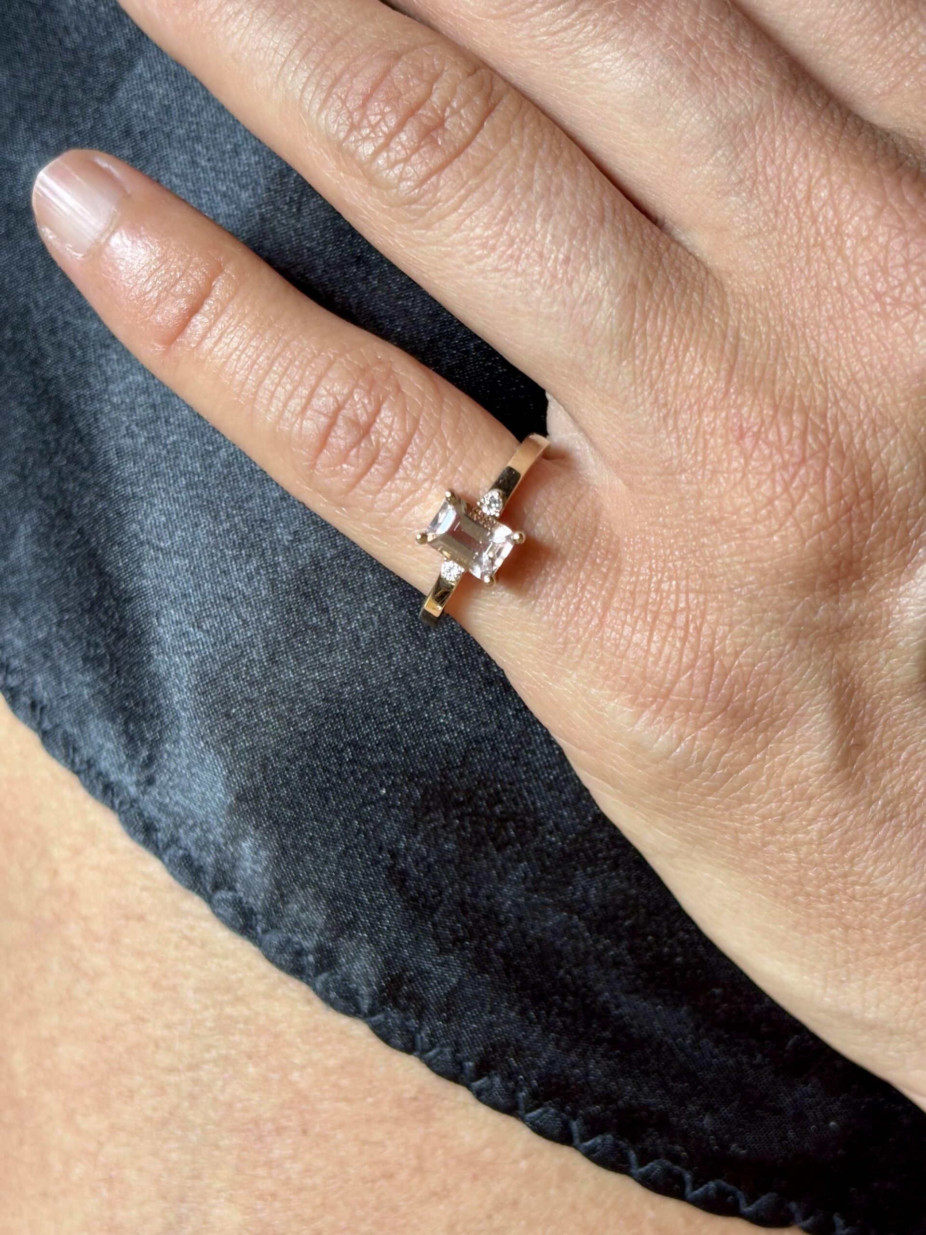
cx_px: 463
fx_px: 1855
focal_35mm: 52
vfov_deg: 36.8
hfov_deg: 28.0
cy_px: 618
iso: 100
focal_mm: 5.96
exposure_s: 1/60
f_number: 1.6
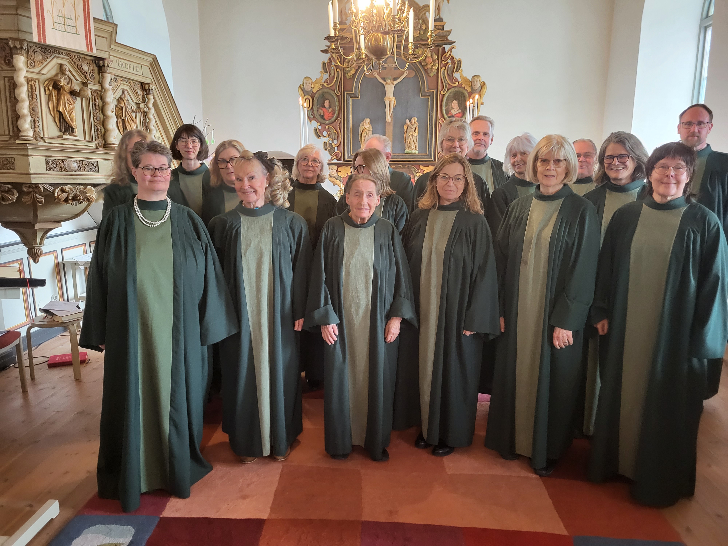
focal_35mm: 26
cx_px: 364
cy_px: 273
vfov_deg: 53.1
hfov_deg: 67.3
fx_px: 547
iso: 640
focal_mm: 5.4
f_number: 1.8
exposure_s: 1/50
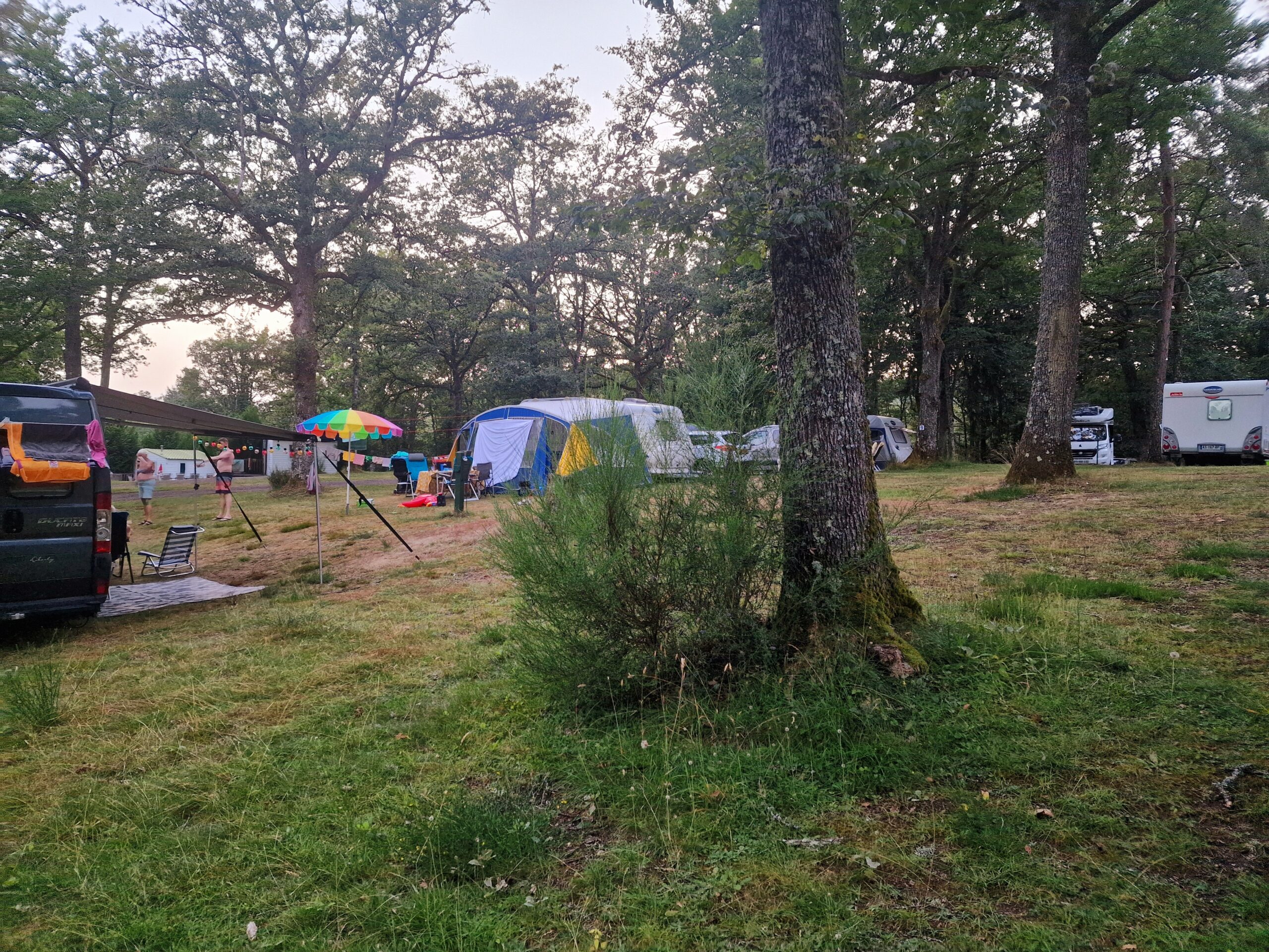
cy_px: 476
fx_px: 843
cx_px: 634
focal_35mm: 23
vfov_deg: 58.9
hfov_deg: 73.9
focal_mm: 6.4
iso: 800
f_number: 1.8
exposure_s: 1/100
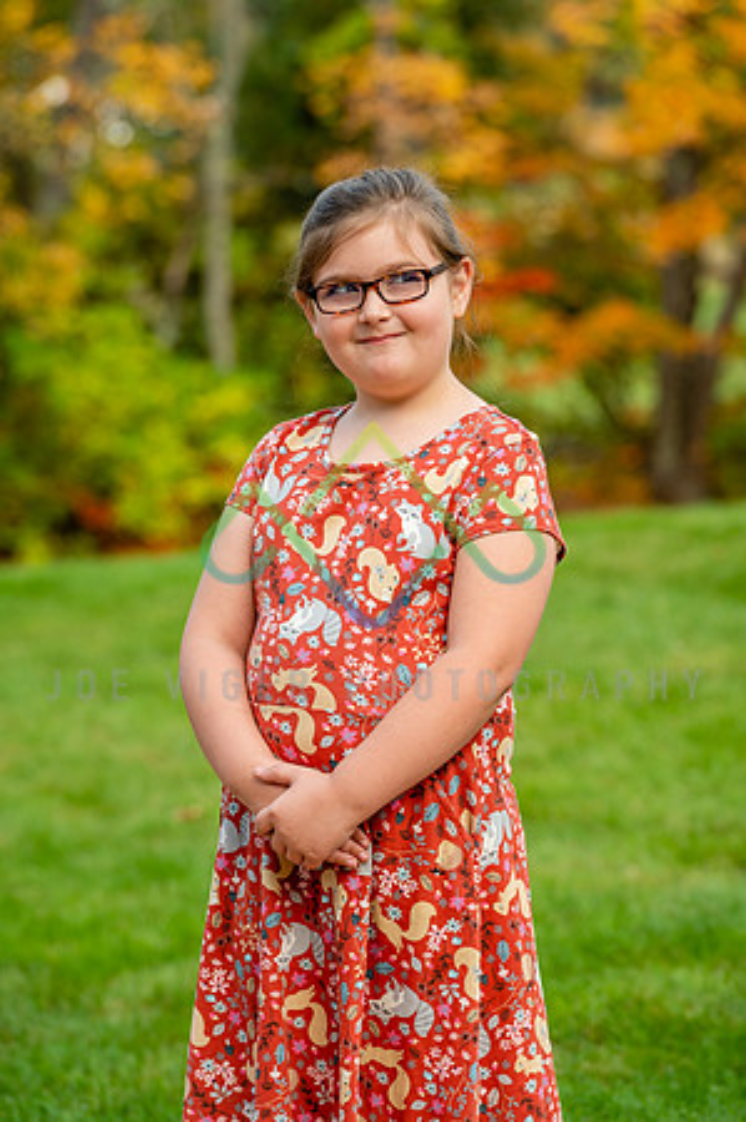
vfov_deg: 10.3
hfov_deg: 6.9
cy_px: 561
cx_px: 373
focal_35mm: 200
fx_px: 6231
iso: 100
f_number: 6.3
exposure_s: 1/125
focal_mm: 200
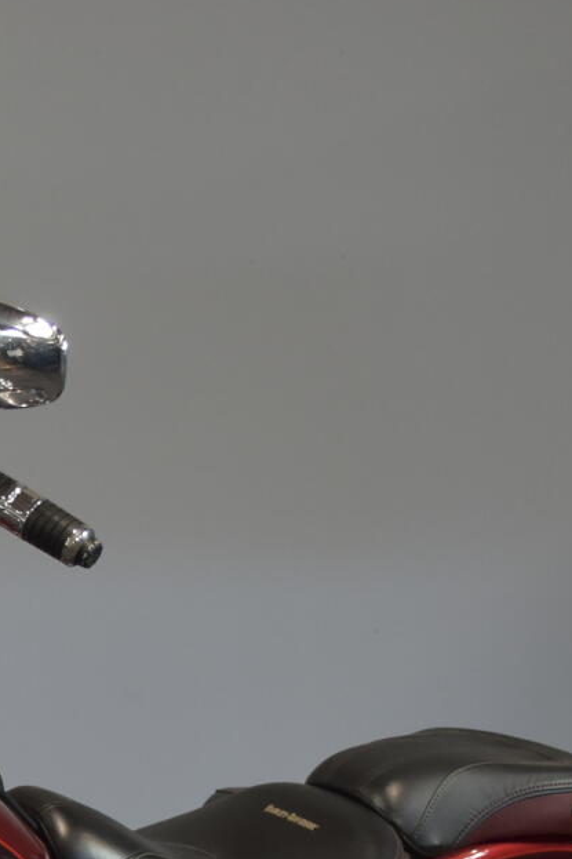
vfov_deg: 19.0
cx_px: -258
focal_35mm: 106
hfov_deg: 12.4
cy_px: 747
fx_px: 2528
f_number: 3.8
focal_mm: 22
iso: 560
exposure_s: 1/30
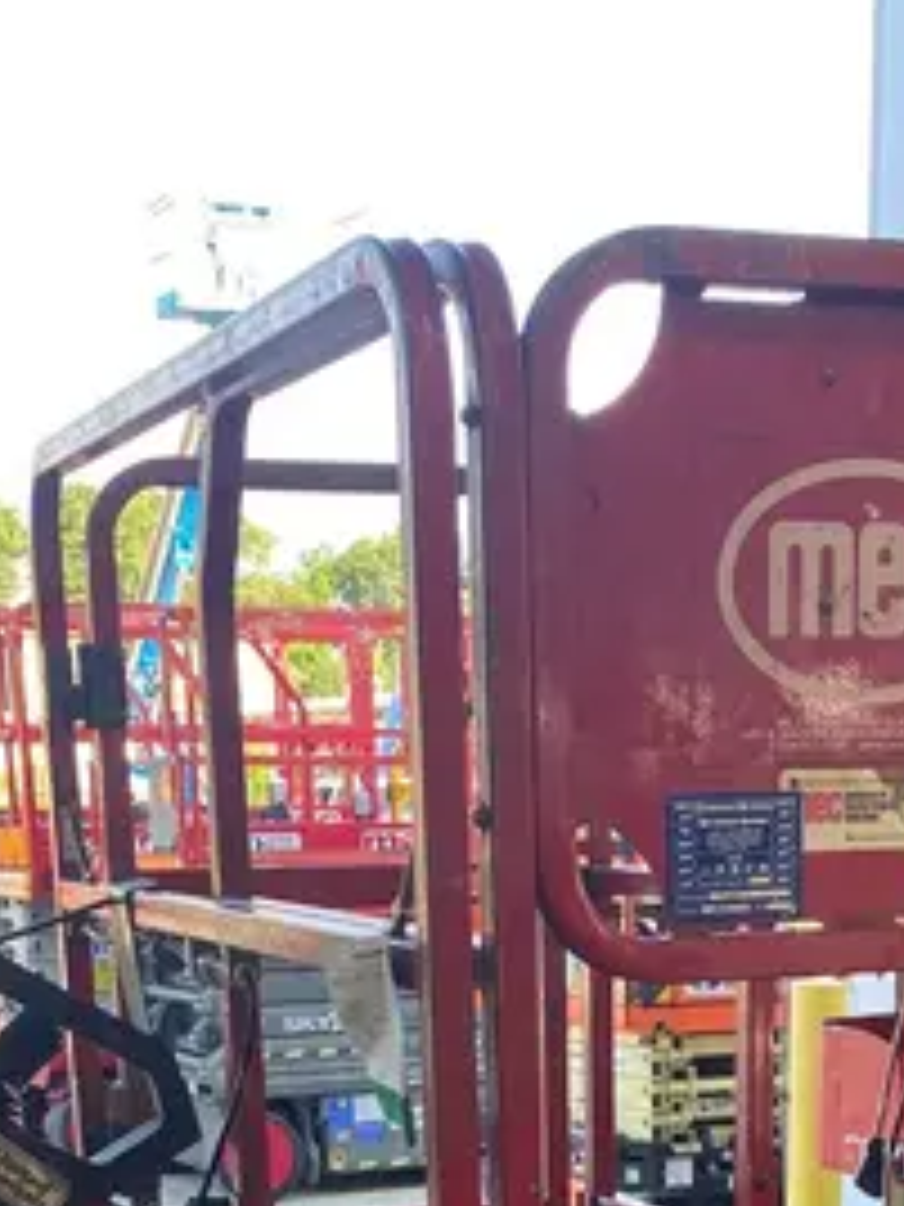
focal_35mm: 71
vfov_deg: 23.9
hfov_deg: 20.6
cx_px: 621
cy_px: 1586
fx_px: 2472
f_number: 1.8
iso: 40
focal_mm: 4.25
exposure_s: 1/122
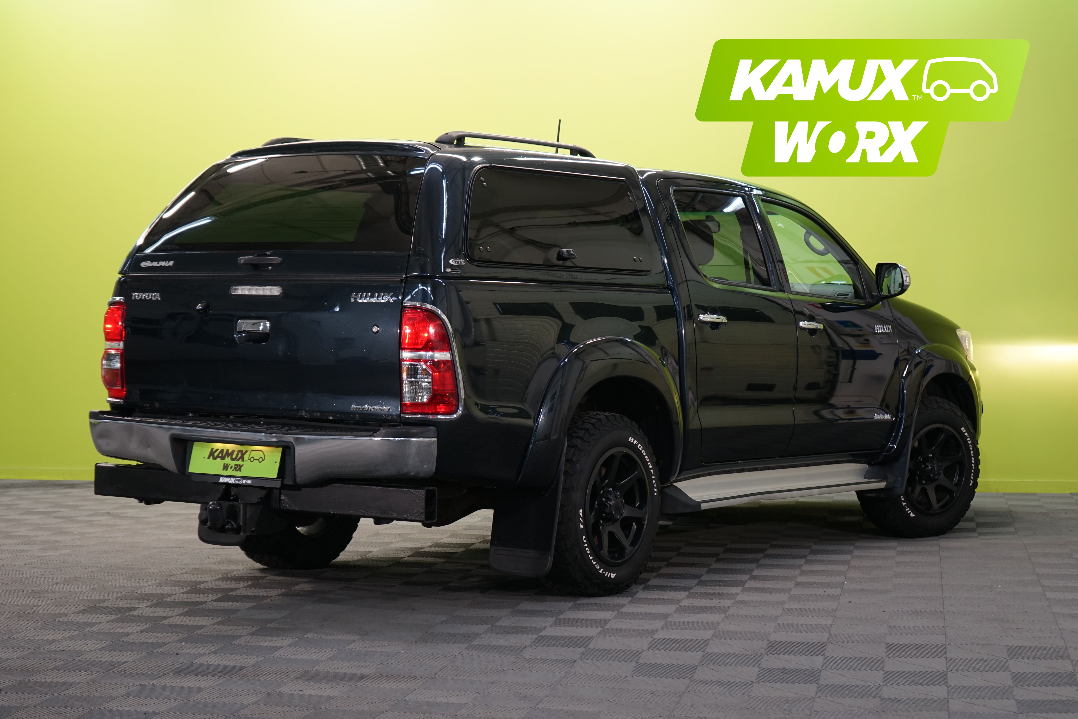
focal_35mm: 70
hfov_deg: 28.8
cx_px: 539
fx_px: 2096
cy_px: 360
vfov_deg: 19.5
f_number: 5.6
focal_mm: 70
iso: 500
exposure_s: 1/30
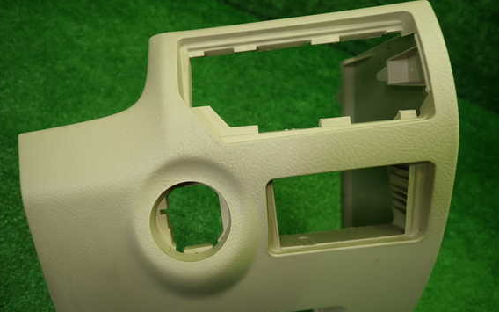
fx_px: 381
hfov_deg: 66.5
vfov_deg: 44.5
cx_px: 250
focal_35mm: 28
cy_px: 164
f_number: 2
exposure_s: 1/60
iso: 100
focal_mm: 4.5
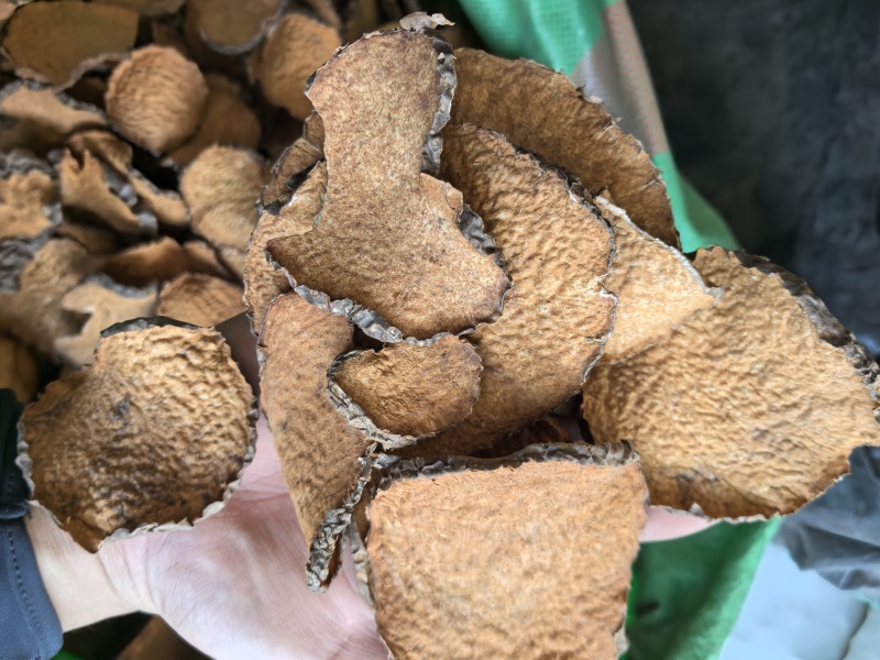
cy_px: 330
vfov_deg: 51.4
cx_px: 440
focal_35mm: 27
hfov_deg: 65.3
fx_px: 686
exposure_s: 1/100
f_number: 2
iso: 64
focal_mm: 5.75
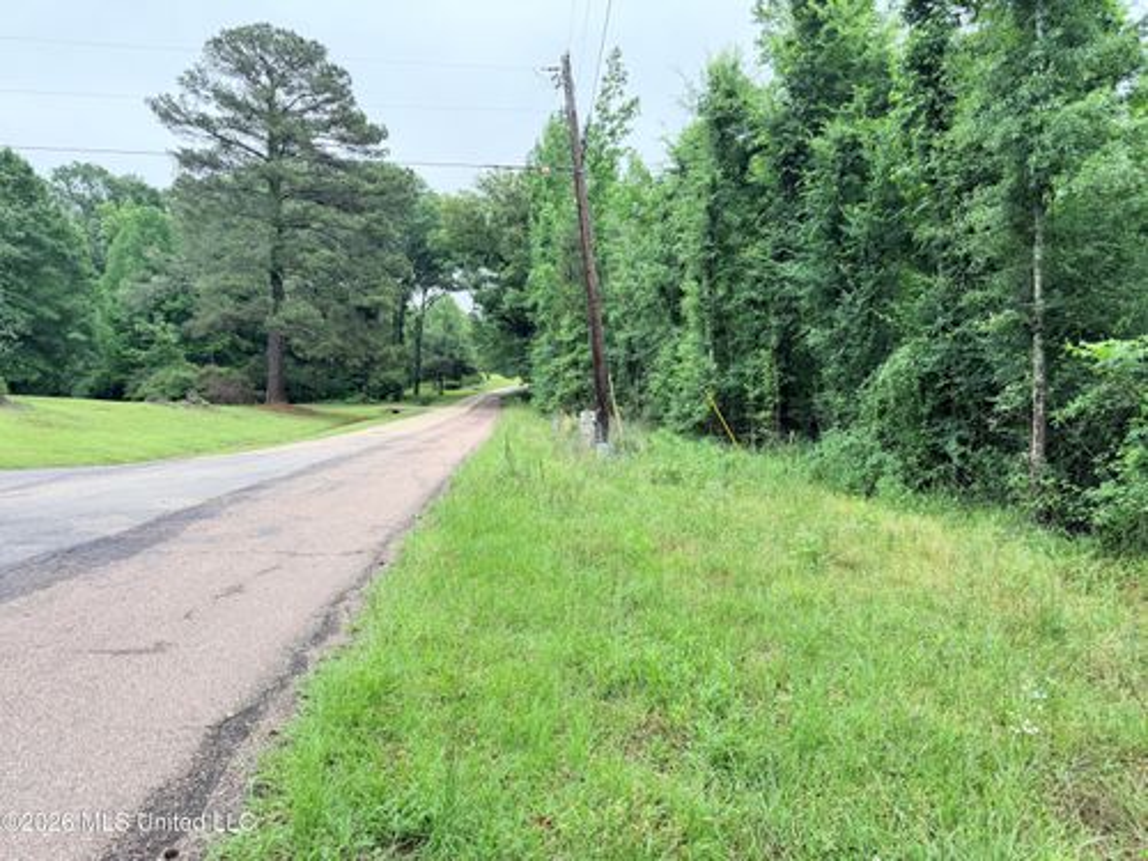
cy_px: 430
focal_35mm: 24
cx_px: 574
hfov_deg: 71.6
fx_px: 796
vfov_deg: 56.8
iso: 100
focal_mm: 6.76
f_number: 1.78
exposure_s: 1/450
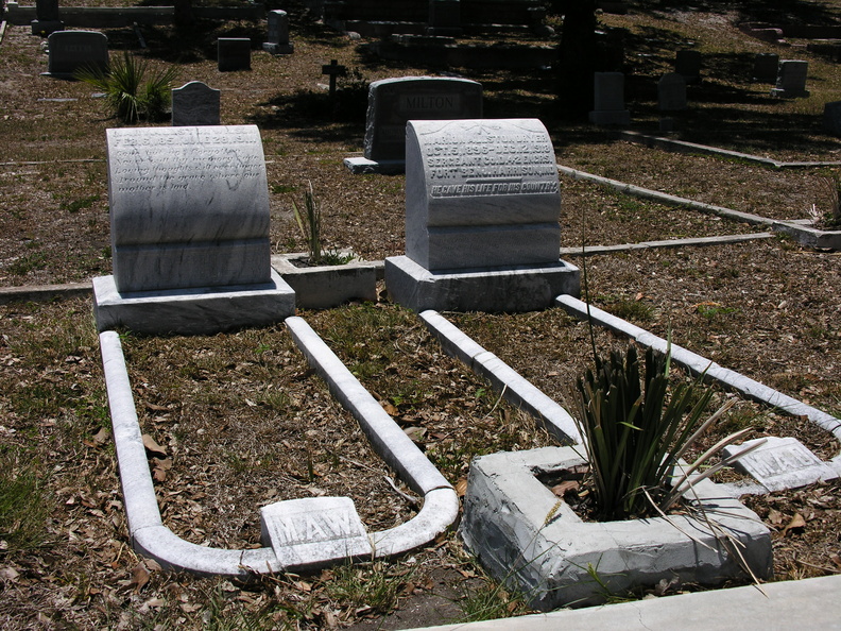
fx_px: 972
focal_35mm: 40
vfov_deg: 36.0
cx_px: 420
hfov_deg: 46.8
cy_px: 316
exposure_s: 1/762
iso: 50
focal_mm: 10.2
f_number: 4.6
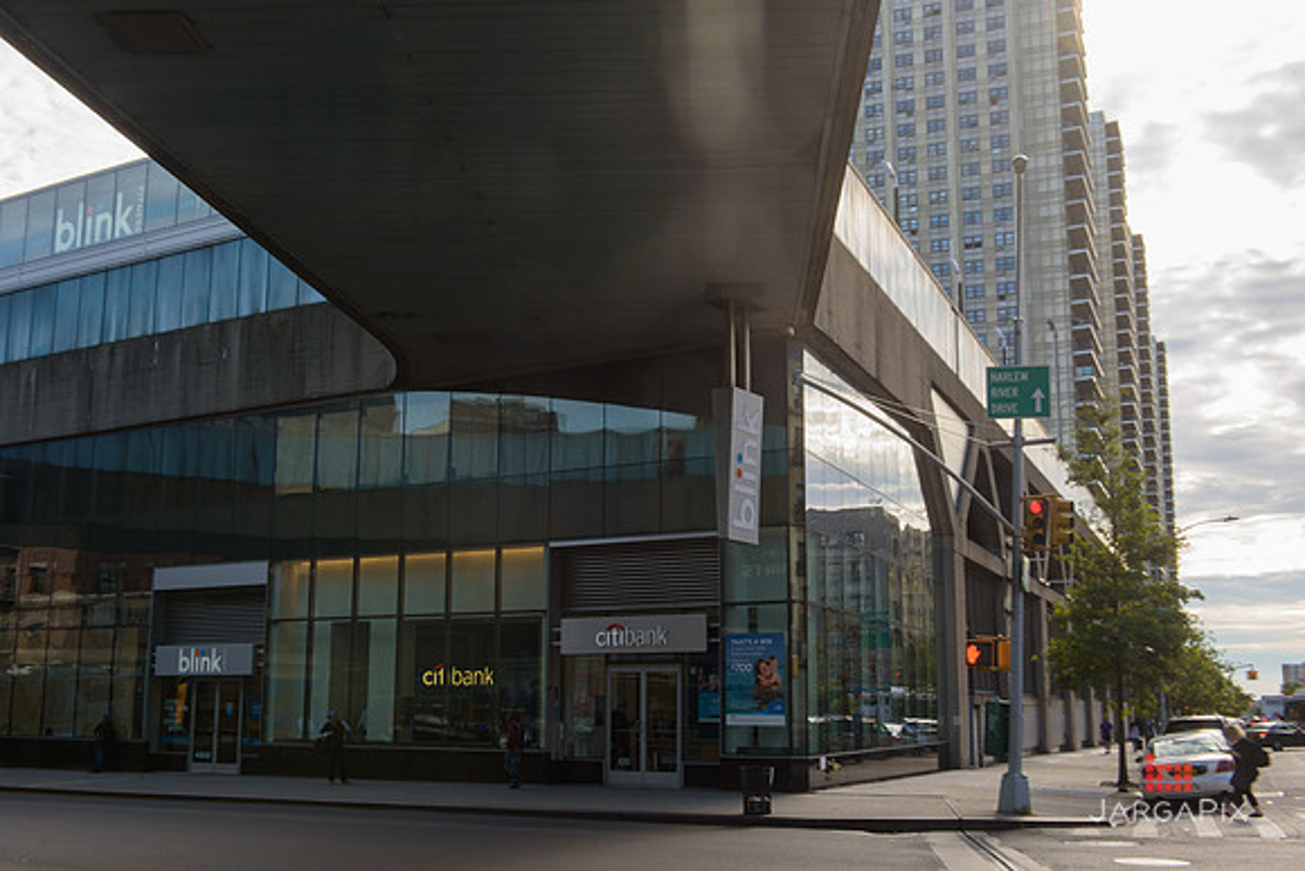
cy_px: 436
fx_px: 1450
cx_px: 652
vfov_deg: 33.4
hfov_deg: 48.4
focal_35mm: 40
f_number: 16
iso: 200
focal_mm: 40
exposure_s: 1/30
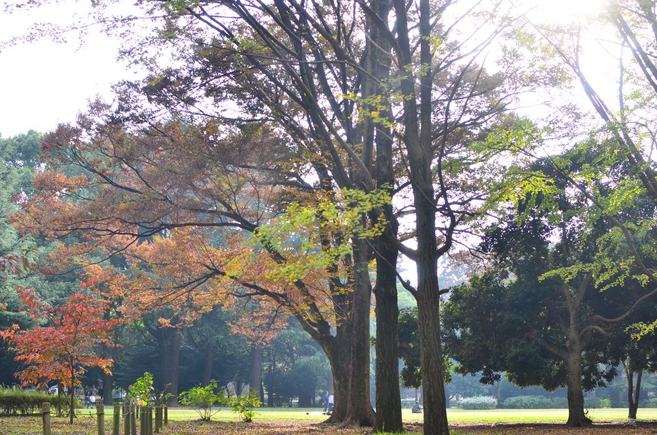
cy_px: 221
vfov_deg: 24.3
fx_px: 1011
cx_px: 339
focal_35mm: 56
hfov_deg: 36.0
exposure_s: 1/100
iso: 200
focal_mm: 35
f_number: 4
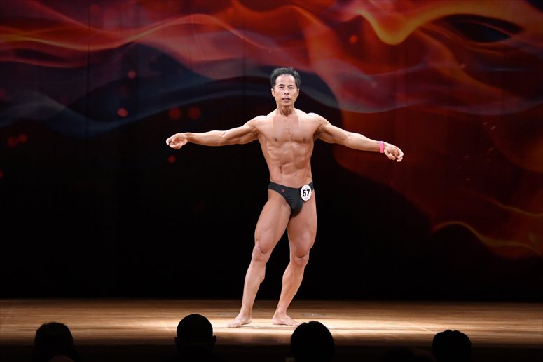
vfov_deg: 6.8
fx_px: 3045
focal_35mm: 202
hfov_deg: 10.2
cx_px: 272
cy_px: 181
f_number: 5.6
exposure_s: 1/400
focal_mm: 135
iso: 4000
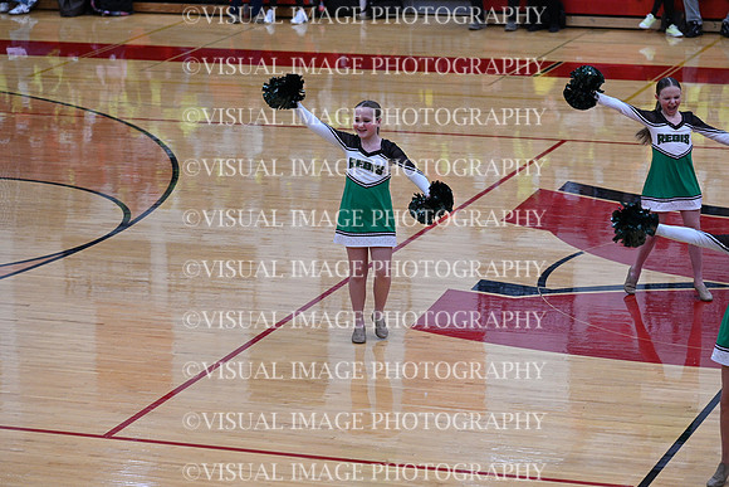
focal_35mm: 130
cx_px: 364
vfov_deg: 10.6
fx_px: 2633
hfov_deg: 15.8
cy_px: 244
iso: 4000
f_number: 4
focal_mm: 130
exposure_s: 1/400
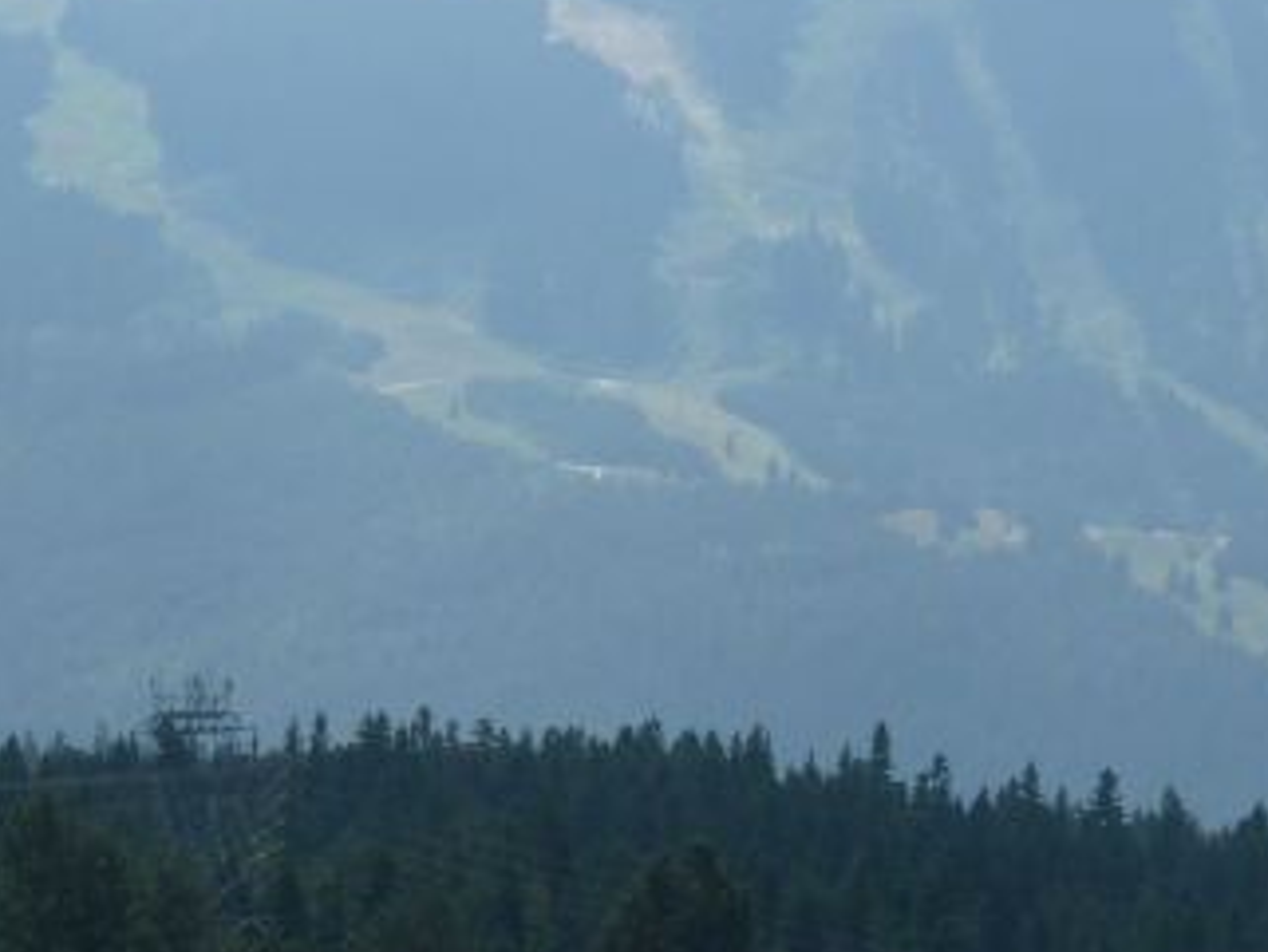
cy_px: 557
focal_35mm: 336
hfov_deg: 5.9
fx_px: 12312
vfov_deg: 4.4
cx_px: 1296
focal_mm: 22.1
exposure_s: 1/500
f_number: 7.1
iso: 100
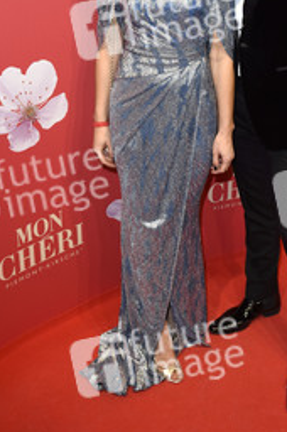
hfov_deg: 22.1
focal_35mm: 61
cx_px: 206
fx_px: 731
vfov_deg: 32.3
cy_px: 105
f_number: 6.3
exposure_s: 1/125
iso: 640
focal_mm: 26
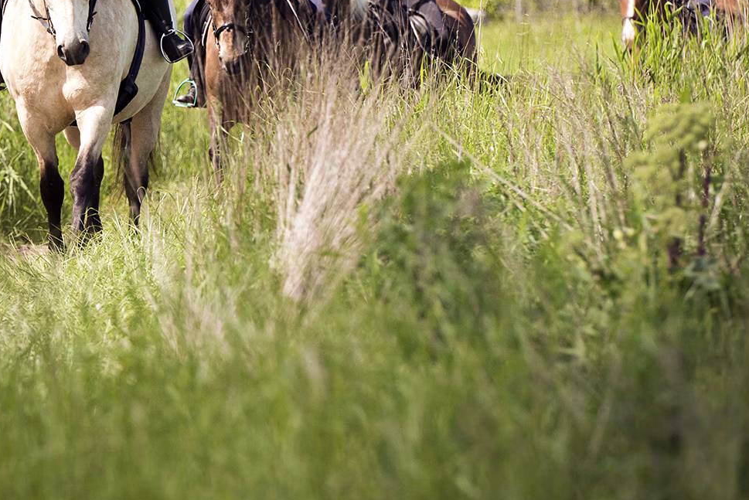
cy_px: 4
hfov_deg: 6.4
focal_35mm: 320
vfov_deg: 4.3
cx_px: 121
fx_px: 6660
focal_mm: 155
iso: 640
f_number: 3.5
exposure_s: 1/5000
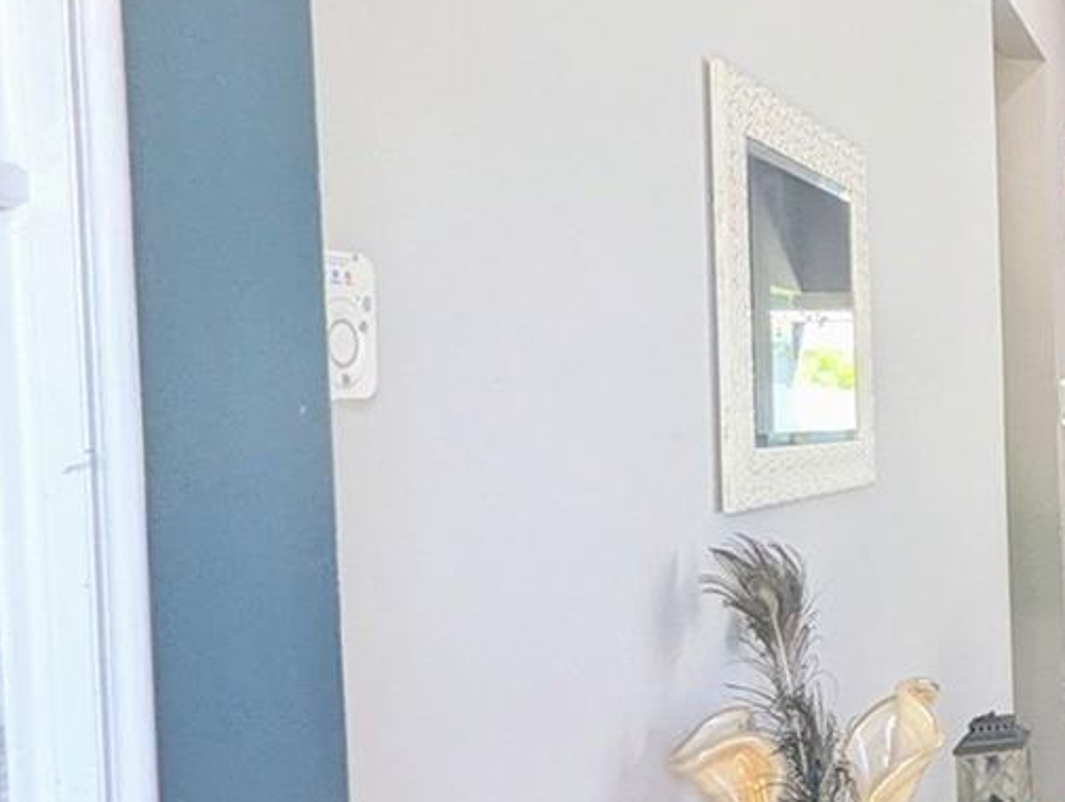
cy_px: 426
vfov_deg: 35.2
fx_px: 1263
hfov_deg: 27.6
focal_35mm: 41
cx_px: 1658
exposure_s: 1/30
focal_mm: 1.95
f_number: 2.2
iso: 49
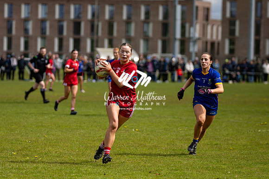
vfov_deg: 6.4
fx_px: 1603
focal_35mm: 214
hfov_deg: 9.6
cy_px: 104
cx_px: 95
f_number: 2.8
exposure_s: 1/6400
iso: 360
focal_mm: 155
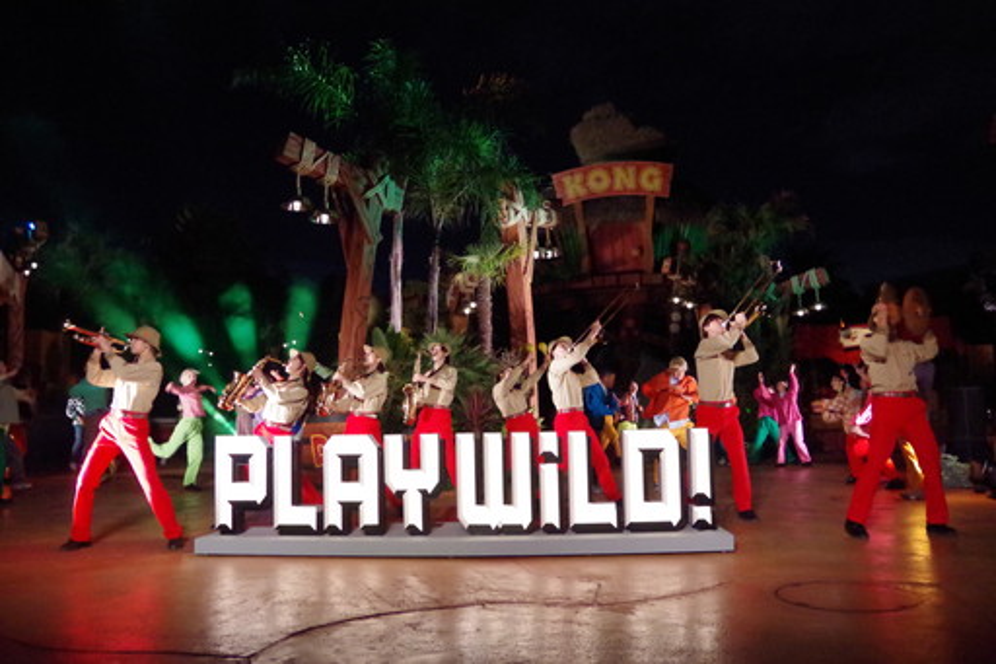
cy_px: 332
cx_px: 498
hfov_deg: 67.4
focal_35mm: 27
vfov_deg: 47.9
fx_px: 747
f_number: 4
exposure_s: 1/100
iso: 6400
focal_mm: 18
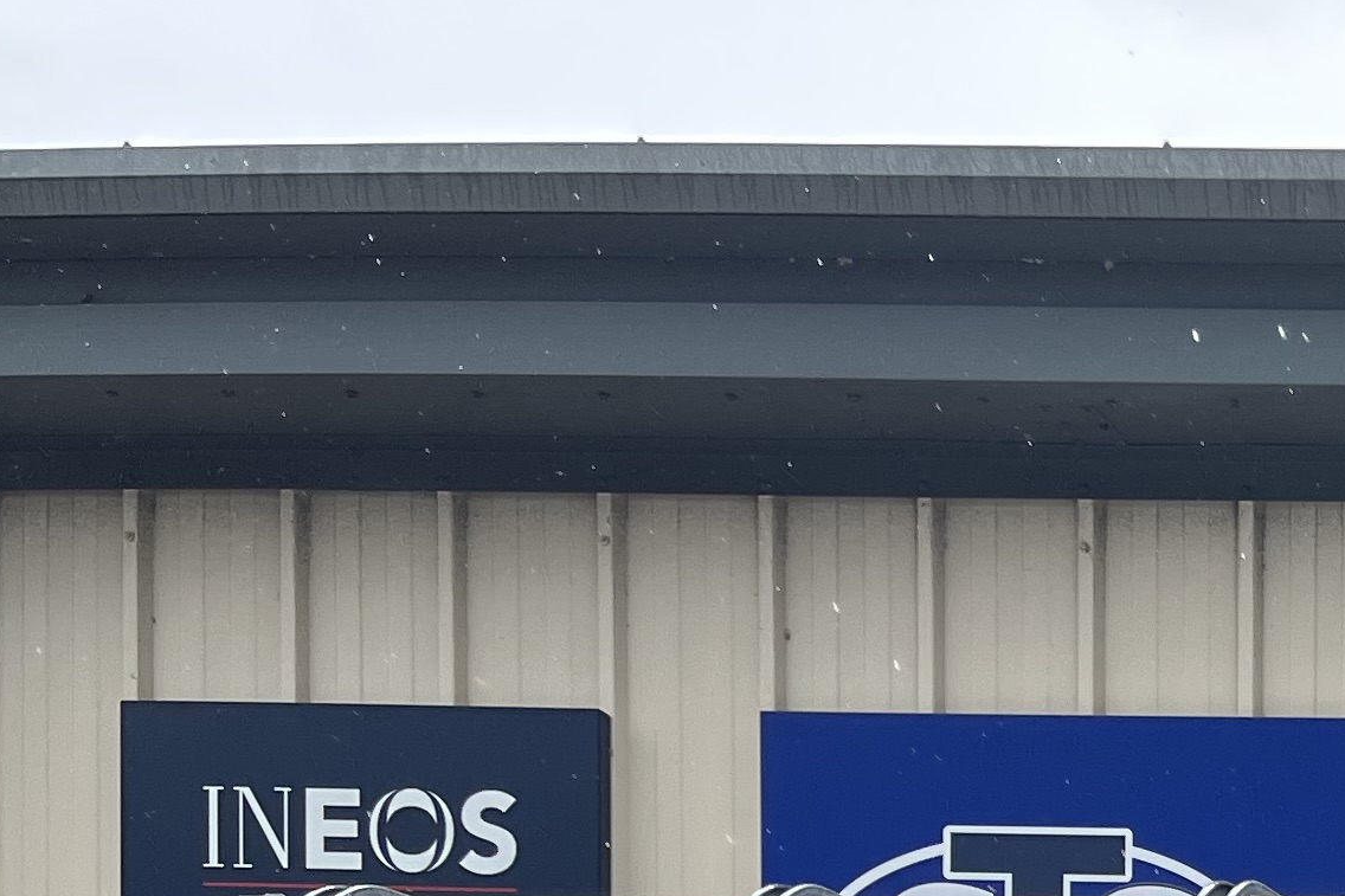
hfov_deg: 18.7
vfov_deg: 12.5
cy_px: 1786
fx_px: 3586
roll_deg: +0.1
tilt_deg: -1.7
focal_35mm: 96
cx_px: 2020
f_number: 1.6
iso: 50
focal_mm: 5.1
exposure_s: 1/1339
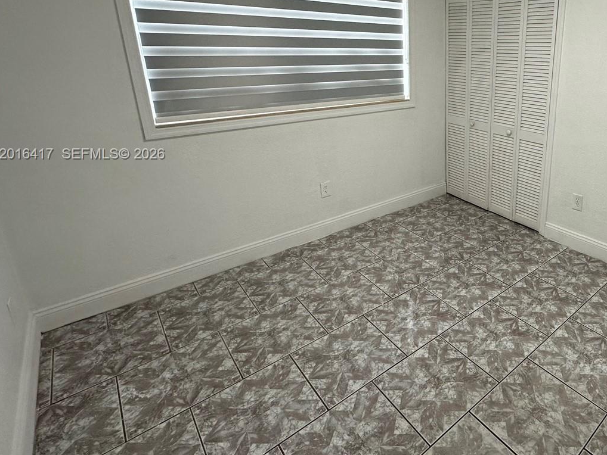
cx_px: 456
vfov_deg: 59.8
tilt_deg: -15.5
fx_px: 386
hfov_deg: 71.1
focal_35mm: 22
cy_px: 155
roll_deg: -1.1
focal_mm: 2.22
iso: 160
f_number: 2.2
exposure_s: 1/120
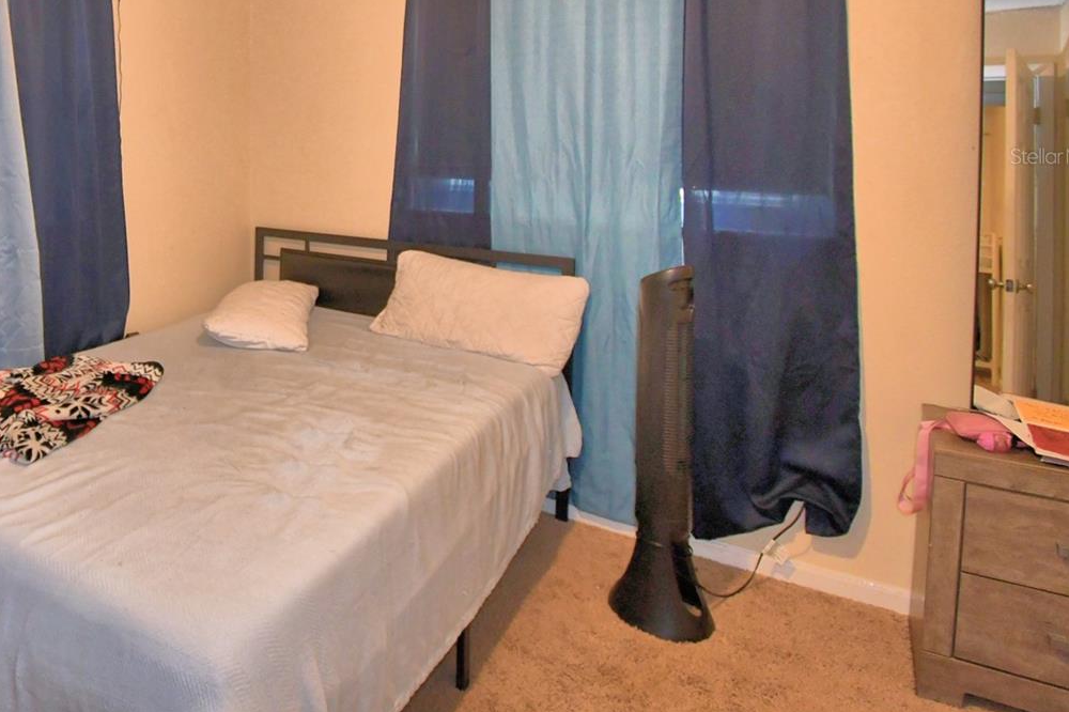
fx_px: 712
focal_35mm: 24
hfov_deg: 68.3
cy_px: 156
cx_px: 250
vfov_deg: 50.3
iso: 1600
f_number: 4.5
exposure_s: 1/30
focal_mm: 10
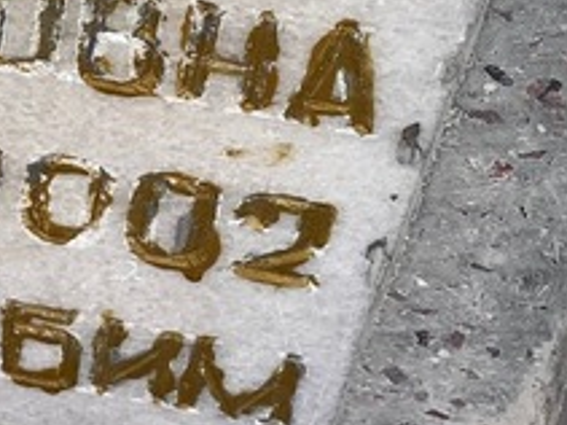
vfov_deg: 7.5
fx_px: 3225
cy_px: -46
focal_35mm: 197
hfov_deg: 9.8
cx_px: -188
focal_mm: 6
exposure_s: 1/284
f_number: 2
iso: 20
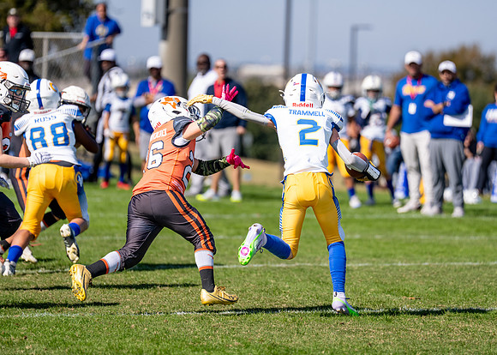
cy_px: 176
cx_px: 271
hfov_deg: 7.4
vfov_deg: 5.3
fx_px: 3823
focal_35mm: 271
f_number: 2.8
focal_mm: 200
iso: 125
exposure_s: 1/2500
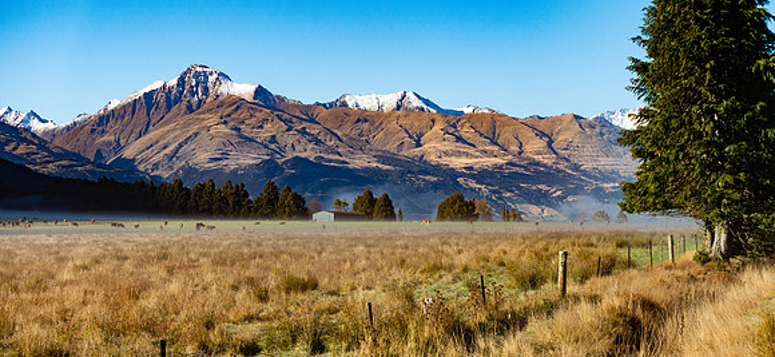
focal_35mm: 76
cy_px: 141
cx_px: 388
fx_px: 1506
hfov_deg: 28.9
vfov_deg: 13.5
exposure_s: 1/200
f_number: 7.1
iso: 125
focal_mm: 25.7
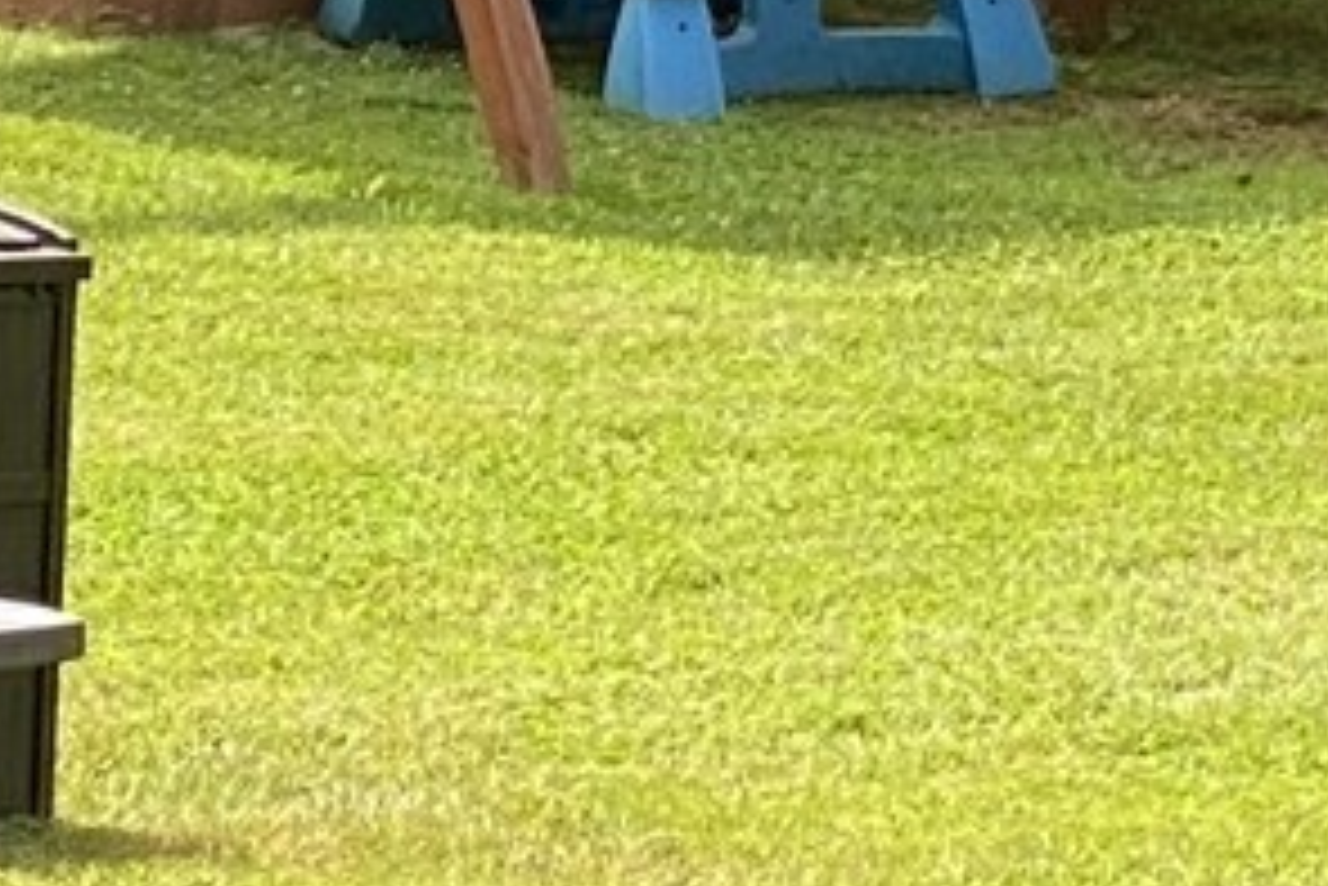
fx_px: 13839
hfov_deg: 5.5
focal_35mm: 375
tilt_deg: -5.7
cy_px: -607
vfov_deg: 3.6
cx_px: 1224
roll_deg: -3.7
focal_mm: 6
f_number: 2
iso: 20
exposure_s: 1/229
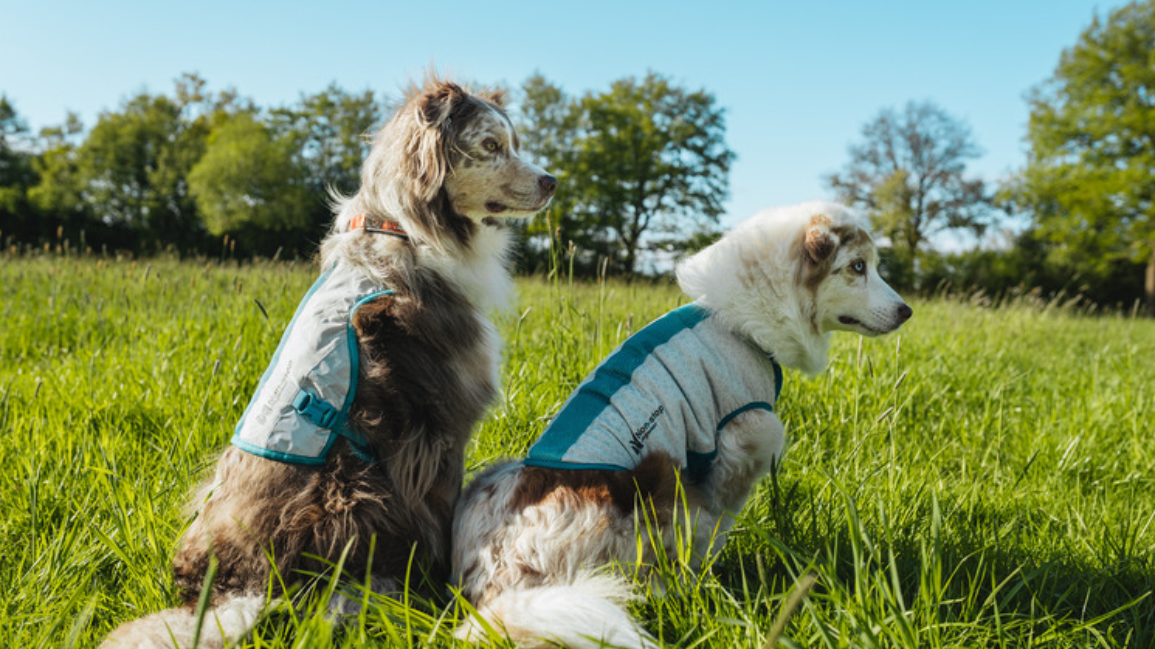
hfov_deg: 54.0
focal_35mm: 37
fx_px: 1133
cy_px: 349
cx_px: 580
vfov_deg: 32.0
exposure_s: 1/1600
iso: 400
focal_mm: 35
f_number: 4
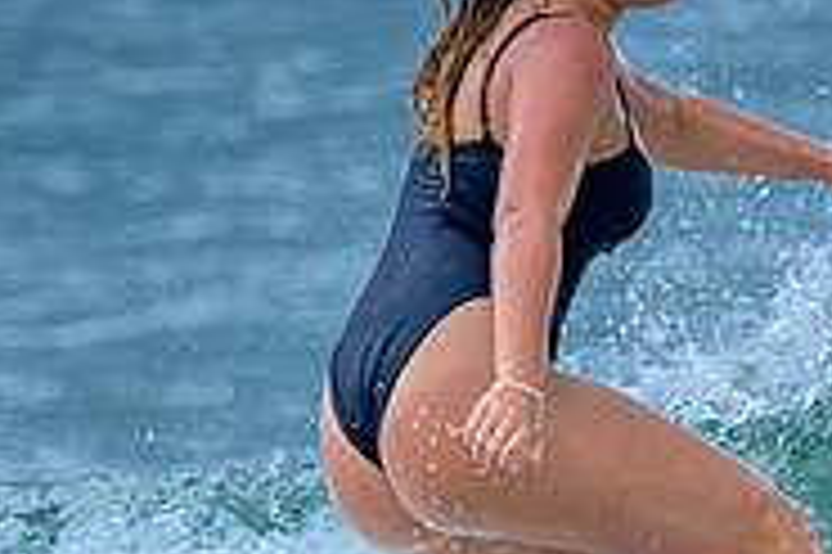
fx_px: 46342
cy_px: 557
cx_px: 704
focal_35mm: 2007
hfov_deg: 1.0
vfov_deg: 0.7
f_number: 8
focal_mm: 560
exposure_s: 1/2000
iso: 1100
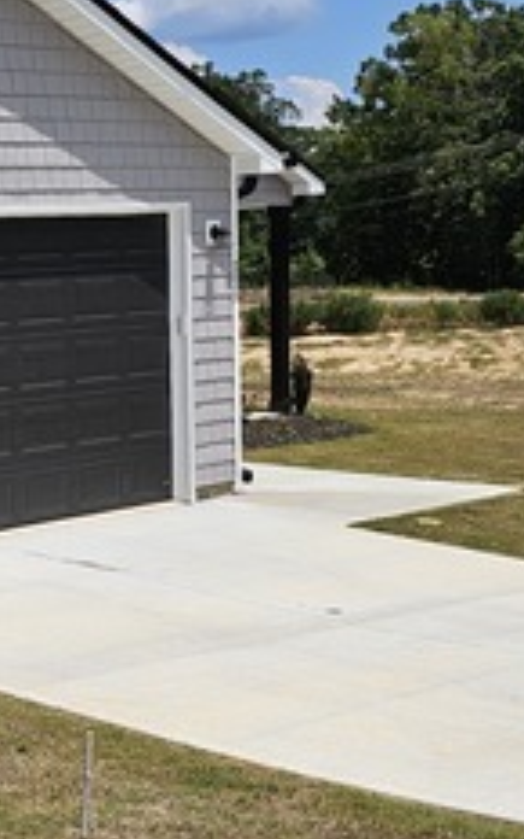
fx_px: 1599
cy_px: 434
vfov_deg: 29.4
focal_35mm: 70
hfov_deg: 17.6
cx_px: -136
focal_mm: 6.3
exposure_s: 1/1449
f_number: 1.7
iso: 10
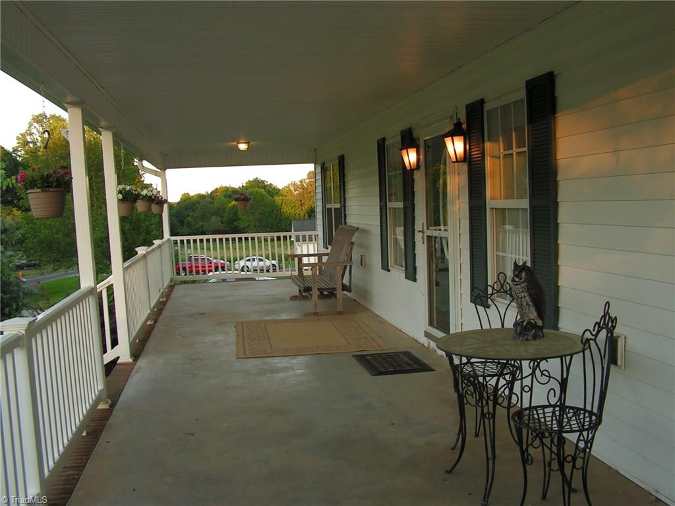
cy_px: 253
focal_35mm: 36
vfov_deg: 39.7
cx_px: 338
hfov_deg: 51.4
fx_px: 702
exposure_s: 1/60
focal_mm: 6
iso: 64
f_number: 3.2
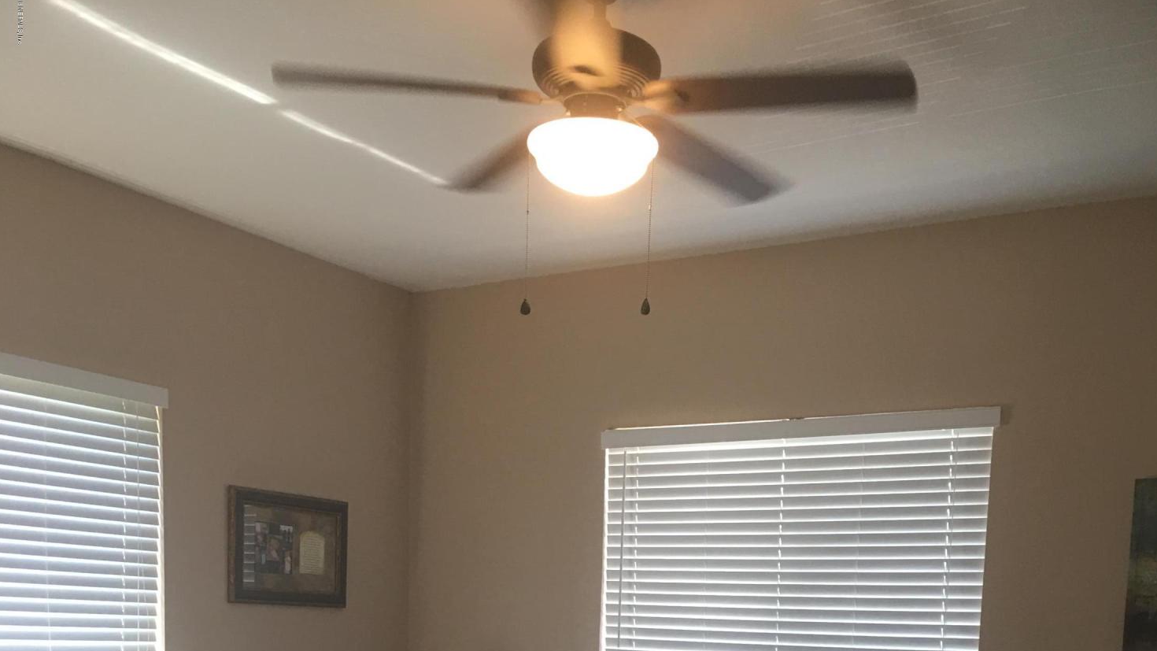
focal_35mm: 43
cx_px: 574
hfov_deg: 47.4
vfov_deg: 25.1
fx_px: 1319
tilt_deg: -4.1
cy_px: 770
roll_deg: -2.5
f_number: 2.2
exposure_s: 1/15
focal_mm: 4.15
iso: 32
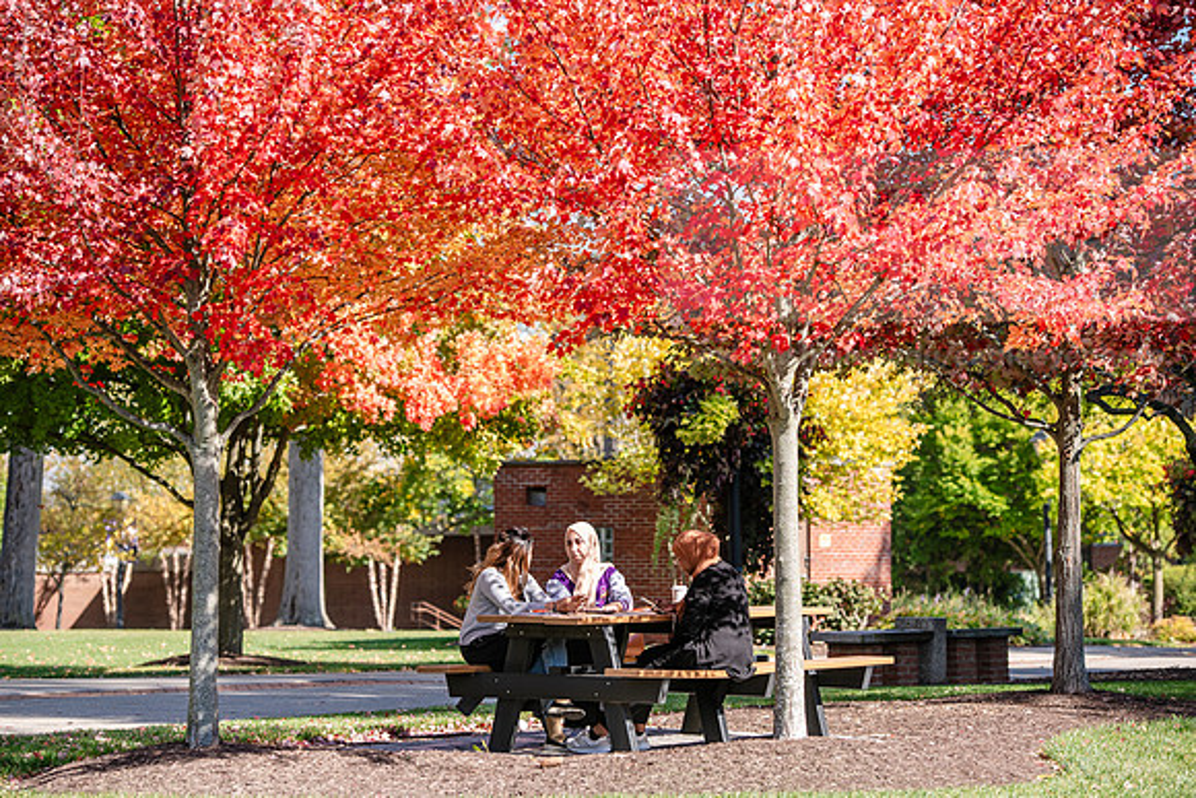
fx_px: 3489
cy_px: 399
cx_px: 598
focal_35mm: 105
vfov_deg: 13.0
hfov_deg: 19.5
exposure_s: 1/500
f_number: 4
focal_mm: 105
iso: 125
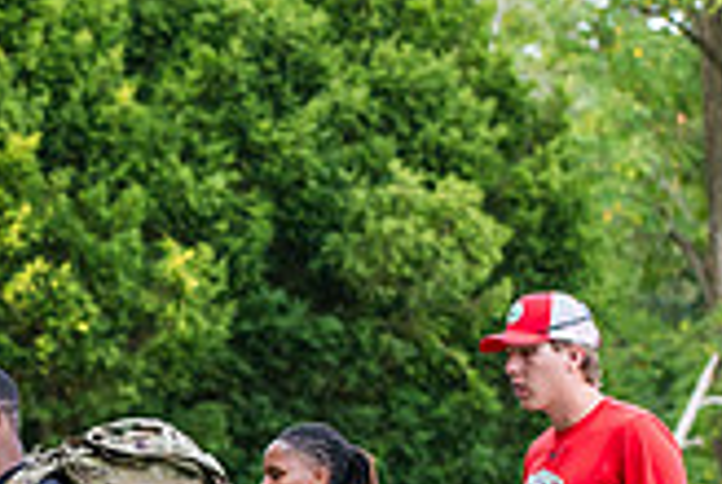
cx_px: -110
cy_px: 521
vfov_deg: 5.6
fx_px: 4963
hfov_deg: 8.2
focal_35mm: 247
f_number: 3.5
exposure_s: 1/400
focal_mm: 70
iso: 320
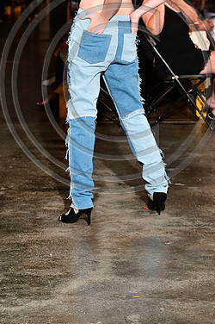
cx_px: 112
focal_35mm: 108
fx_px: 969
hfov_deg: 12.7
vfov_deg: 18.8
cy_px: 81
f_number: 6.3
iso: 1000
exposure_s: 1/125
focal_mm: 70
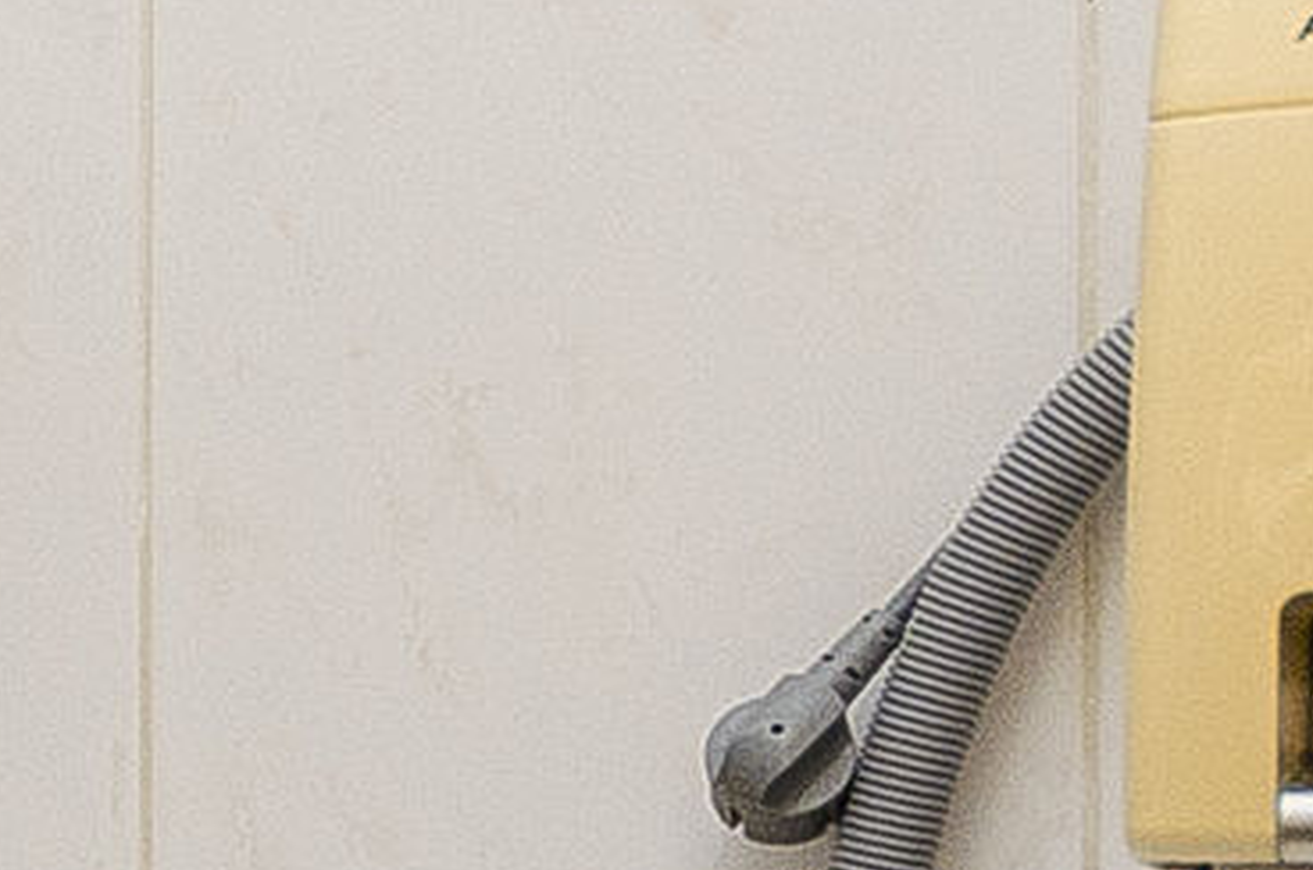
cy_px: 636
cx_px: -1570
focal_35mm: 114
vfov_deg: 11.9
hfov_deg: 14.1
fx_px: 4151
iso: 200
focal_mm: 10
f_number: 6.3
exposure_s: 1/200
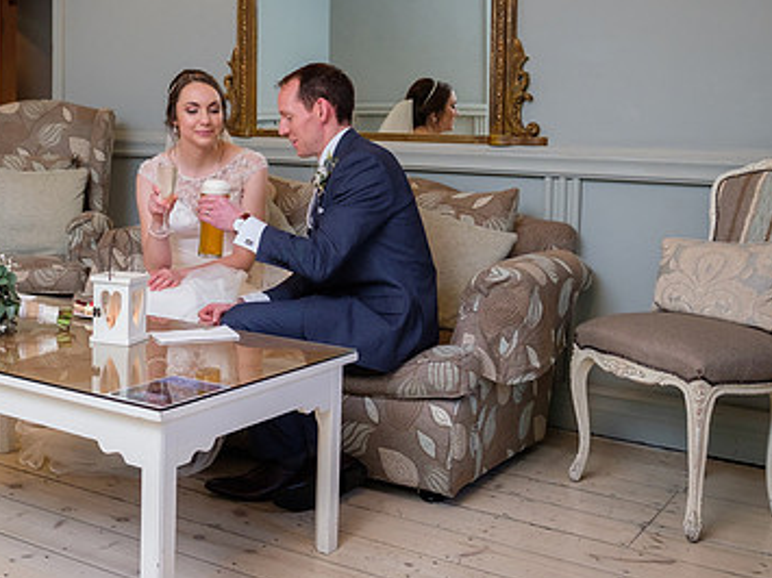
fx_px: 1003
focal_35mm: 45
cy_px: 186
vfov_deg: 31.9
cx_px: 245
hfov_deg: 41.4
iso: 1600
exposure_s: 1/125
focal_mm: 16
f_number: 2.8
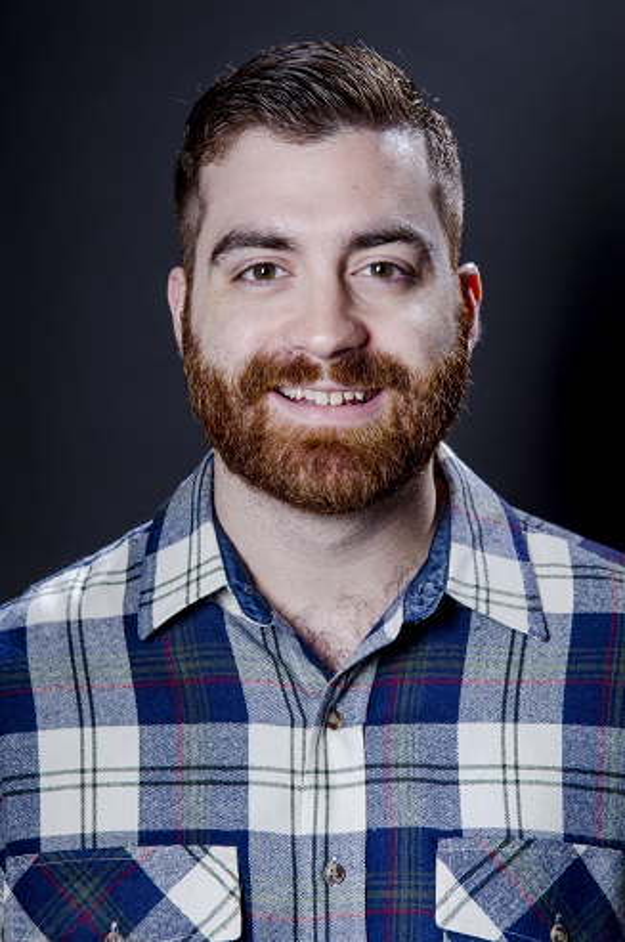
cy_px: 471
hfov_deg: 16.5
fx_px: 2156
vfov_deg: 24.7
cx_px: 312
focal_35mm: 82
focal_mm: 55
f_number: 9
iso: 100
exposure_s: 1/125
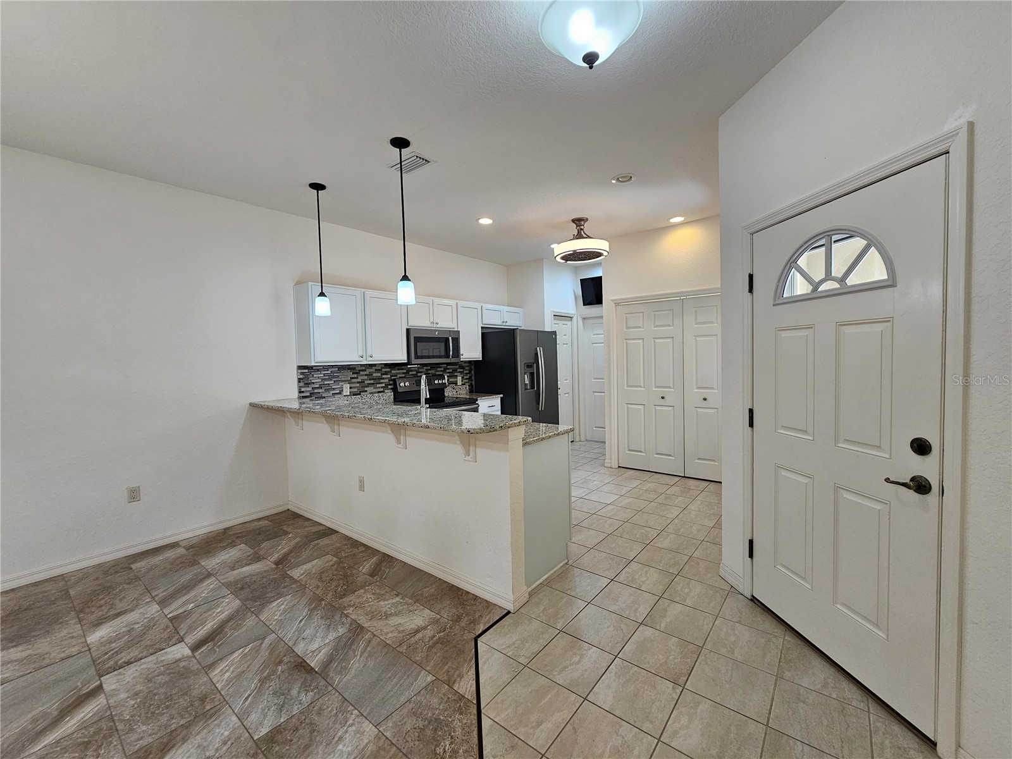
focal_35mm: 13
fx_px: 380
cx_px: 506
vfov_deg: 89.9
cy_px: 380
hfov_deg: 106.2
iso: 100
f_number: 2.2
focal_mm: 2.2
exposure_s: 1/60
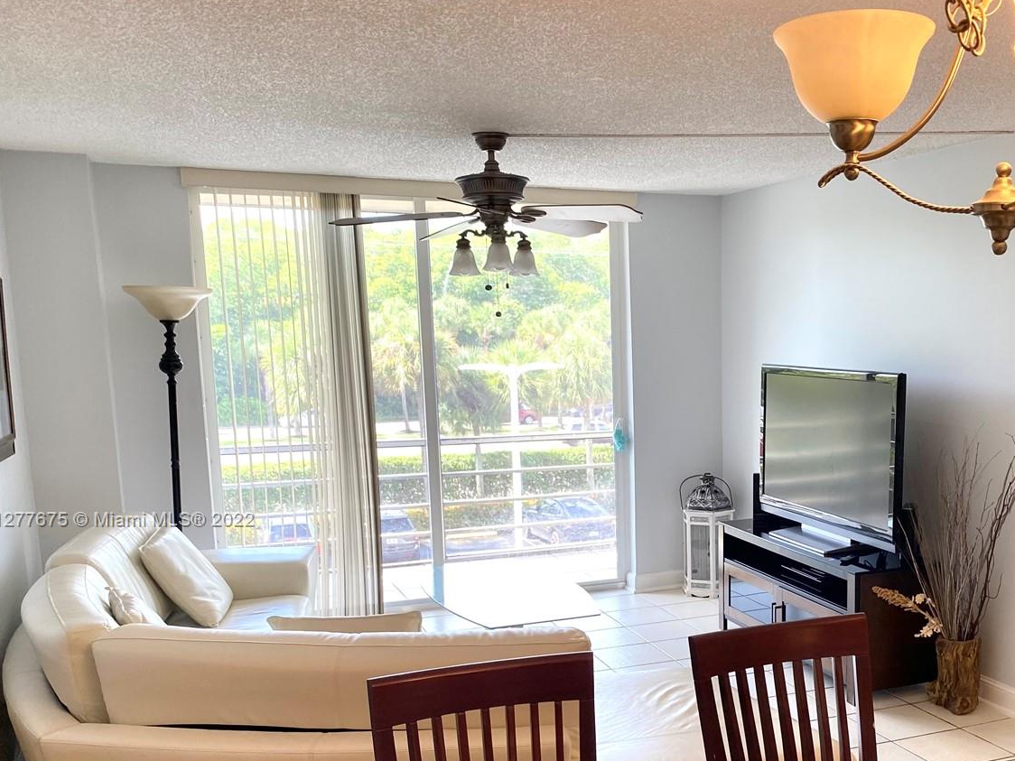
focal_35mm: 37
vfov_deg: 38.1
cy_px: 521
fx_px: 1085
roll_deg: +1.6
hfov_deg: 49.2
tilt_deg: -10.2
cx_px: 687
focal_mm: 4.25
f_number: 1.8
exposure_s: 1/120
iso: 100
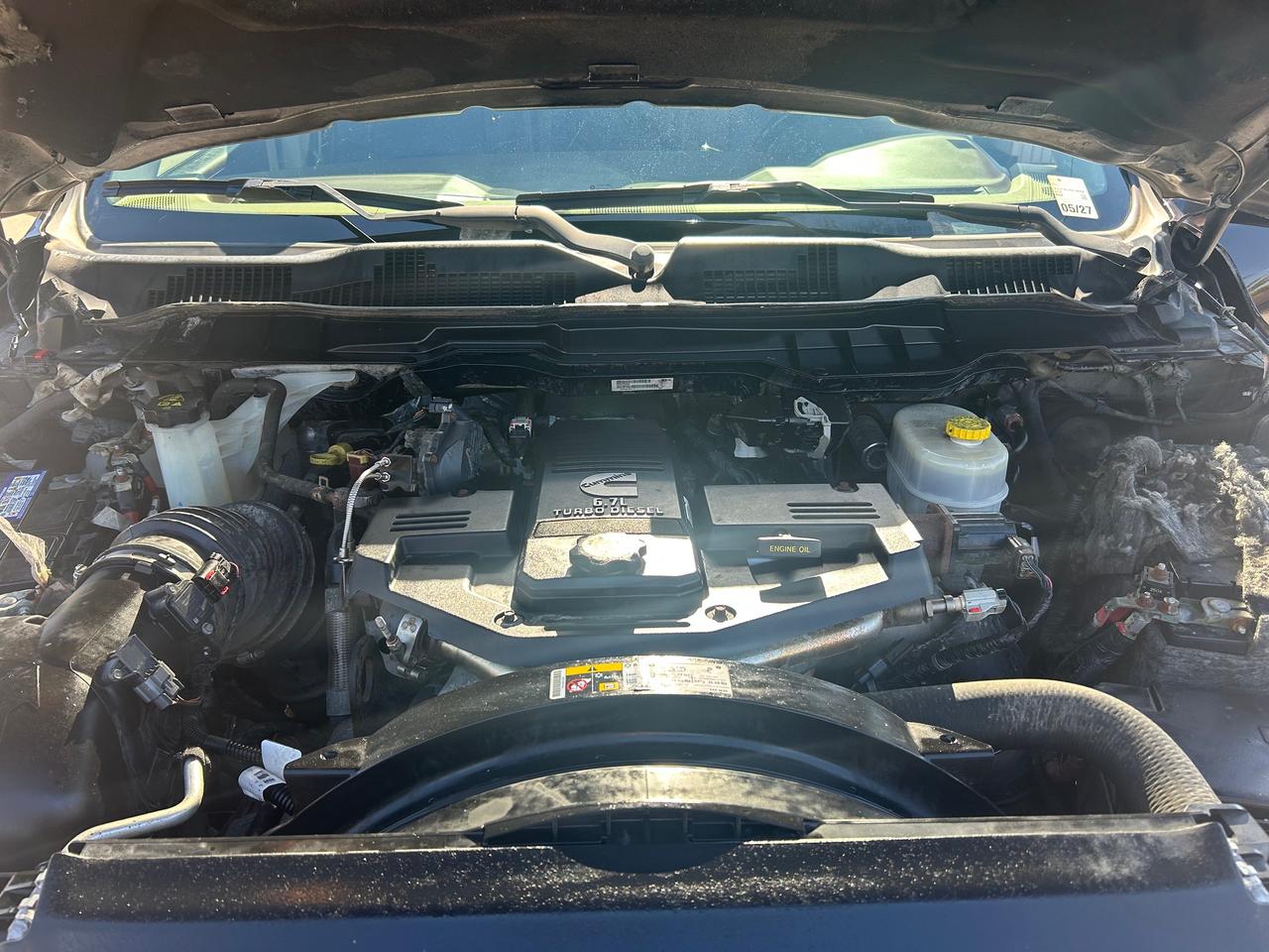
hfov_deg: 67.3
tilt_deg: -27.3
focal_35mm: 26
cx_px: 634
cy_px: 476
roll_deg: -0.6
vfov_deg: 53.1
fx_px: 953
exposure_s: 1/297
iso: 50
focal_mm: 5.7
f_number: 1.5
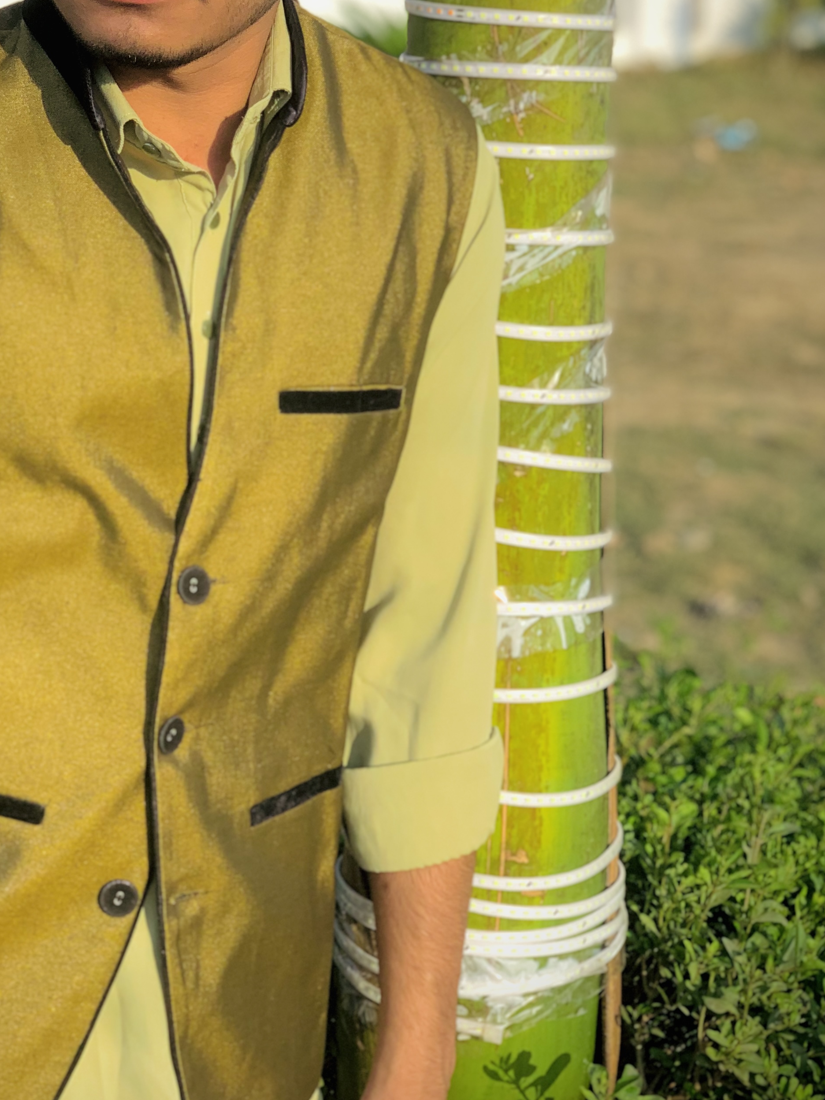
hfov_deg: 17.4
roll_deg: +0.6
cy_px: 383
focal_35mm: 84
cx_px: 164
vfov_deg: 23.2
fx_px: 2669
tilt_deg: -12.3
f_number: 2.4
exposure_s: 1/539
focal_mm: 6
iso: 16
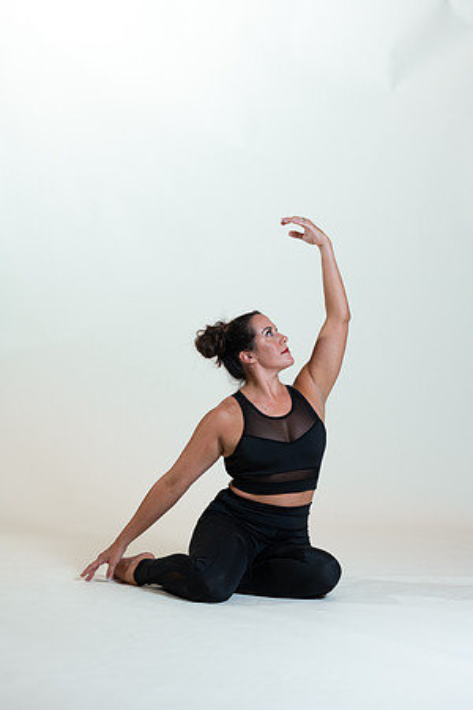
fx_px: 1675
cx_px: 236
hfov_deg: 16.1
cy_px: 355
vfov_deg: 23.9
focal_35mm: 85
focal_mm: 85
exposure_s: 1/125
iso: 320
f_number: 4
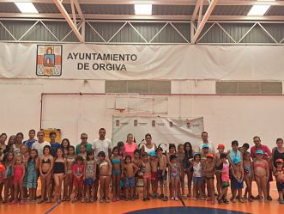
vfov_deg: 40.7
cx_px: 148
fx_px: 287
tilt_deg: +5.3
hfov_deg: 52.6
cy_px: 118
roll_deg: -1.2
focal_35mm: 35
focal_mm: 4.15
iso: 32
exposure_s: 1/204
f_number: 2.2
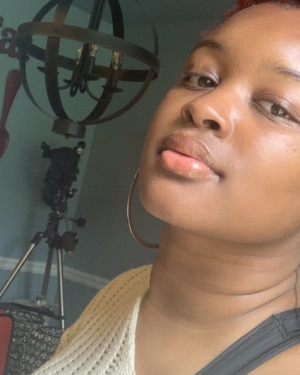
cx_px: 156
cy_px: 99
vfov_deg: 29.6
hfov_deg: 24.2
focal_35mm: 63
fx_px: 700
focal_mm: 2.87
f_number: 2.2
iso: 64
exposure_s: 1/76
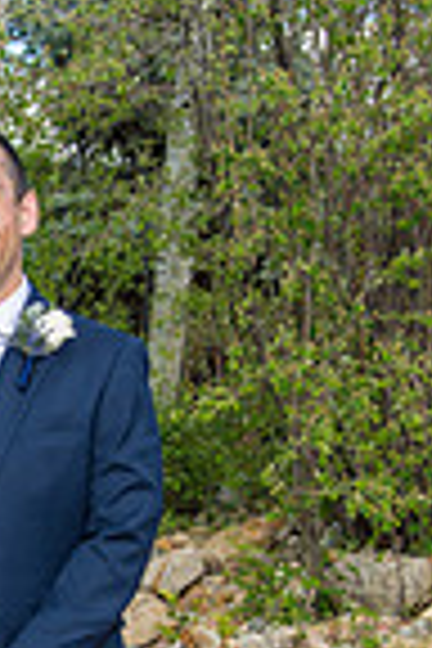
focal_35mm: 106
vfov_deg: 18.9
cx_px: -81
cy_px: 603
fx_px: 1908
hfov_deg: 12.6
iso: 100
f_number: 5
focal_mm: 34
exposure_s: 1/320
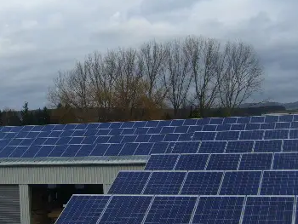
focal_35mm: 64
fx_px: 551
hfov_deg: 30.2
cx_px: 122
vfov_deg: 23.0
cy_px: 112
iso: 100
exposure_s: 1/320
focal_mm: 5.8
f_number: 5.6
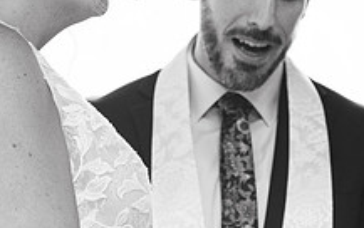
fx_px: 4289
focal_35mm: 432
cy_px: -98
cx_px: 255
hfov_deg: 4.9
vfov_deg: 3.0
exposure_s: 1/200
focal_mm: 150
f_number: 6.3
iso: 1000
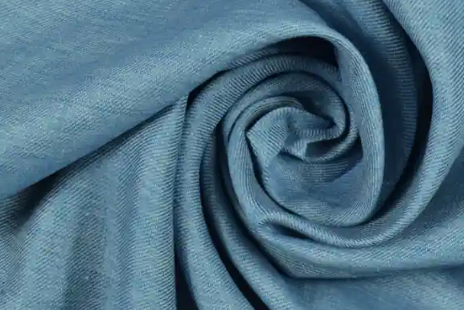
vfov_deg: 10.6
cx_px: 310
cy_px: 136
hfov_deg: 15.7
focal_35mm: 130
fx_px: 1676
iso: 100
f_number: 10
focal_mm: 50
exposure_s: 1/5
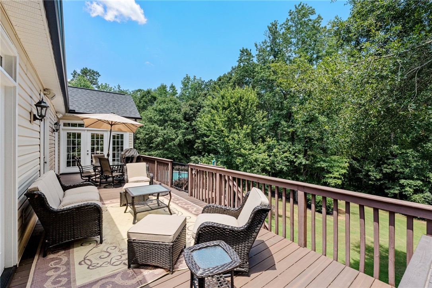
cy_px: 144
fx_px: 198
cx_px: 216
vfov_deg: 72.0
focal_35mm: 16
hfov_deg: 95.0
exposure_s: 1/400
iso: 250
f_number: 9
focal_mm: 16.5
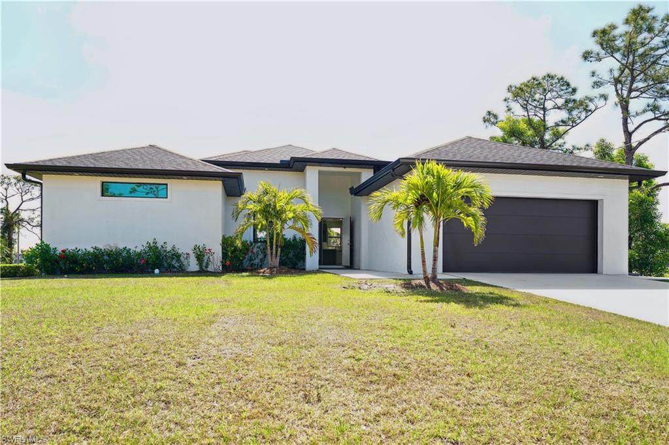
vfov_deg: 57.2
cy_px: 222
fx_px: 409
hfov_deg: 78.6
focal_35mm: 22
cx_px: 334
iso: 100
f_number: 4
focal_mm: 22
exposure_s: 1/200
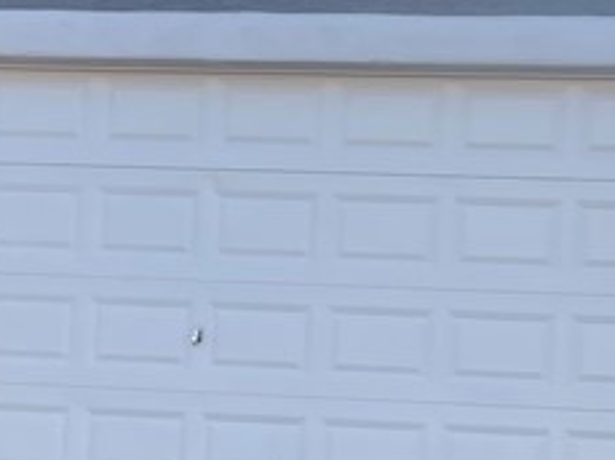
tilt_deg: +2.5
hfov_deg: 16.4
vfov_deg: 12.7
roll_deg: -2.4
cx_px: 690
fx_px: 2059
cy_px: 369
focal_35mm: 116
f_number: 1.6
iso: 32
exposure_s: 1/1383
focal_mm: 4.2
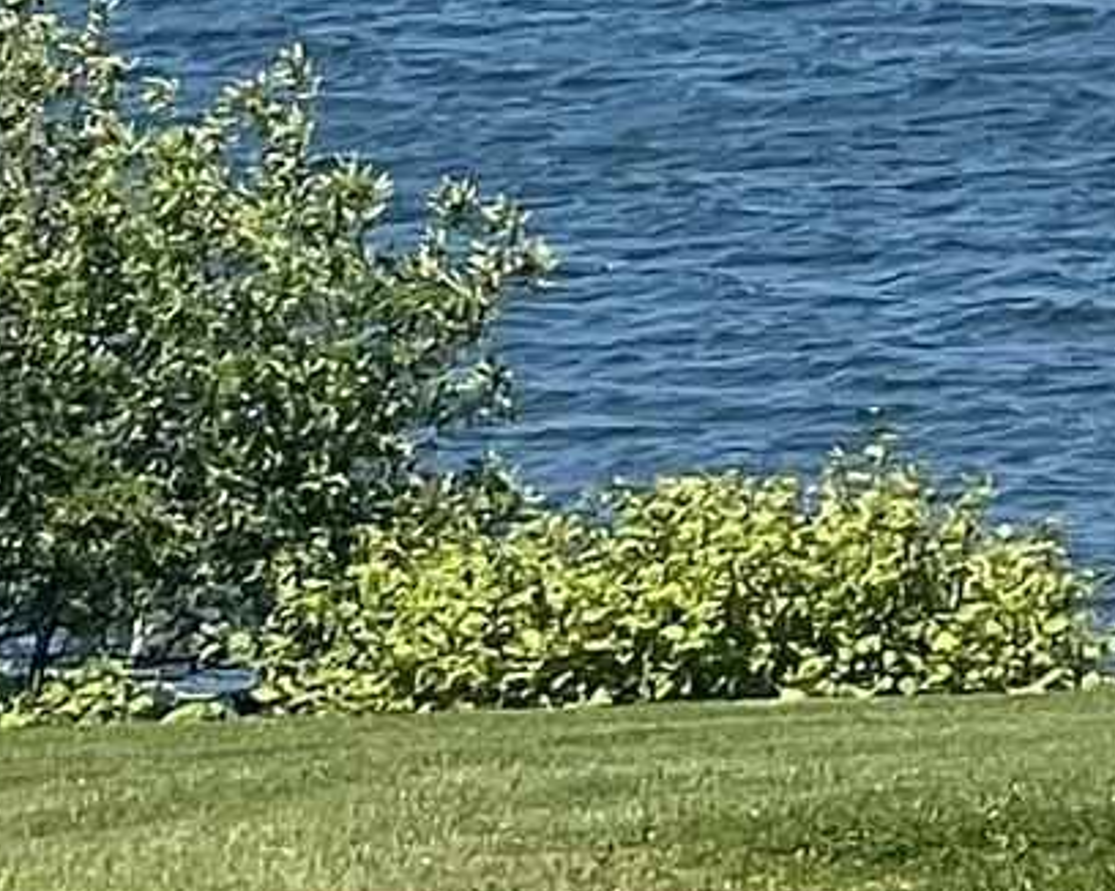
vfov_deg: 2.7
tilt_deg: -1.3
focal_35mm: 566
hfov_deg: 3.3
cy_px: -1255
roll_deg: +0.9
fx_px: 18669
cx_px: 3979
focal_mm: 9
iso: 32
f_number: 2.8
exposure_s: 1/809
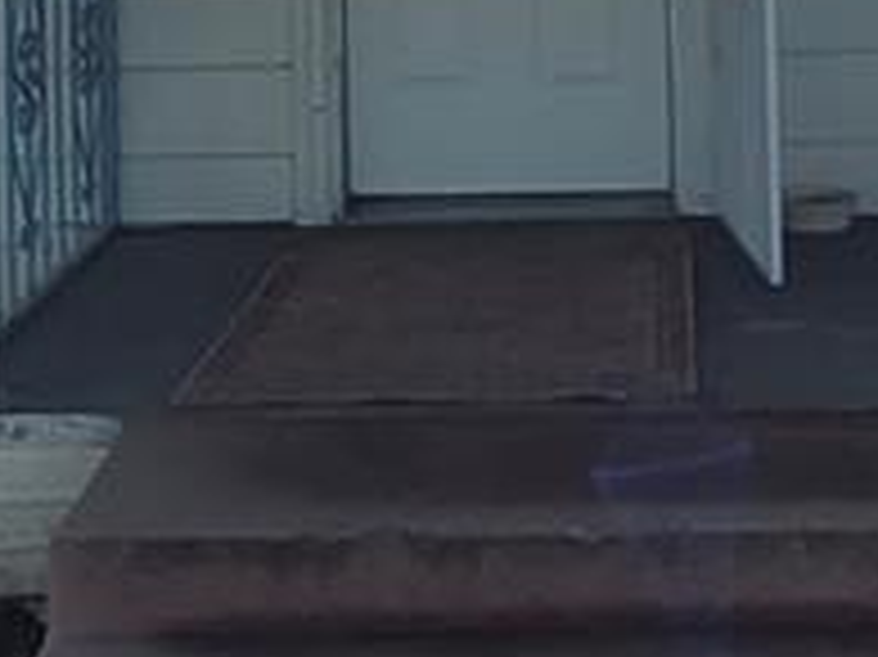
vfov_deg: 14.0
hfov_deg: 19.6
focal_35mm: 100
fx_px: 2535
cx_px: 565
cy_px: -288
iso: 40
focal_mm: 1.74
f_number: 2.2
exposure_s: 1/3809
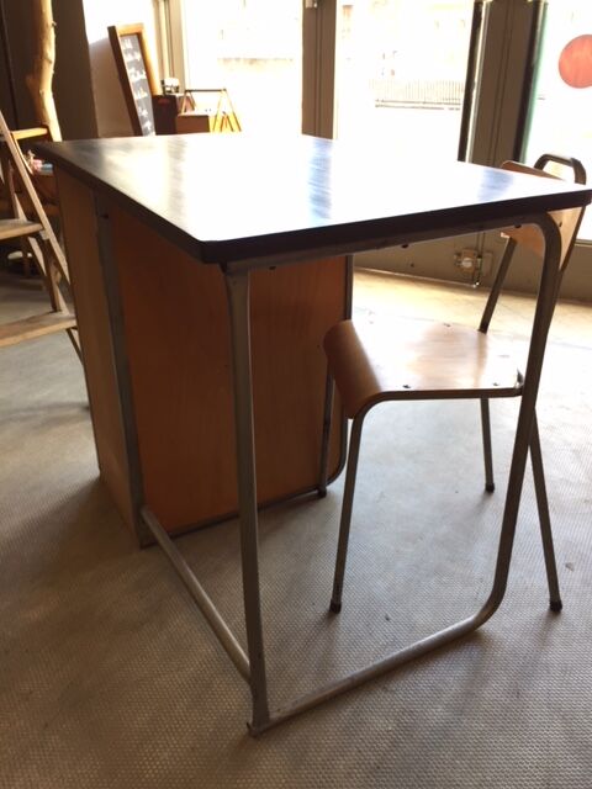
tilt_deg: -27.8
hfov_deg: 48.2
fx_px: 661
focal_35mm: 29
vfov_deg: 61.7
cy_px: 394
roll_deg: +0.6
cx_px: 296
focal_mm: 4.15
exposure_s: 1/33
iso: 50
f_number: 2.2
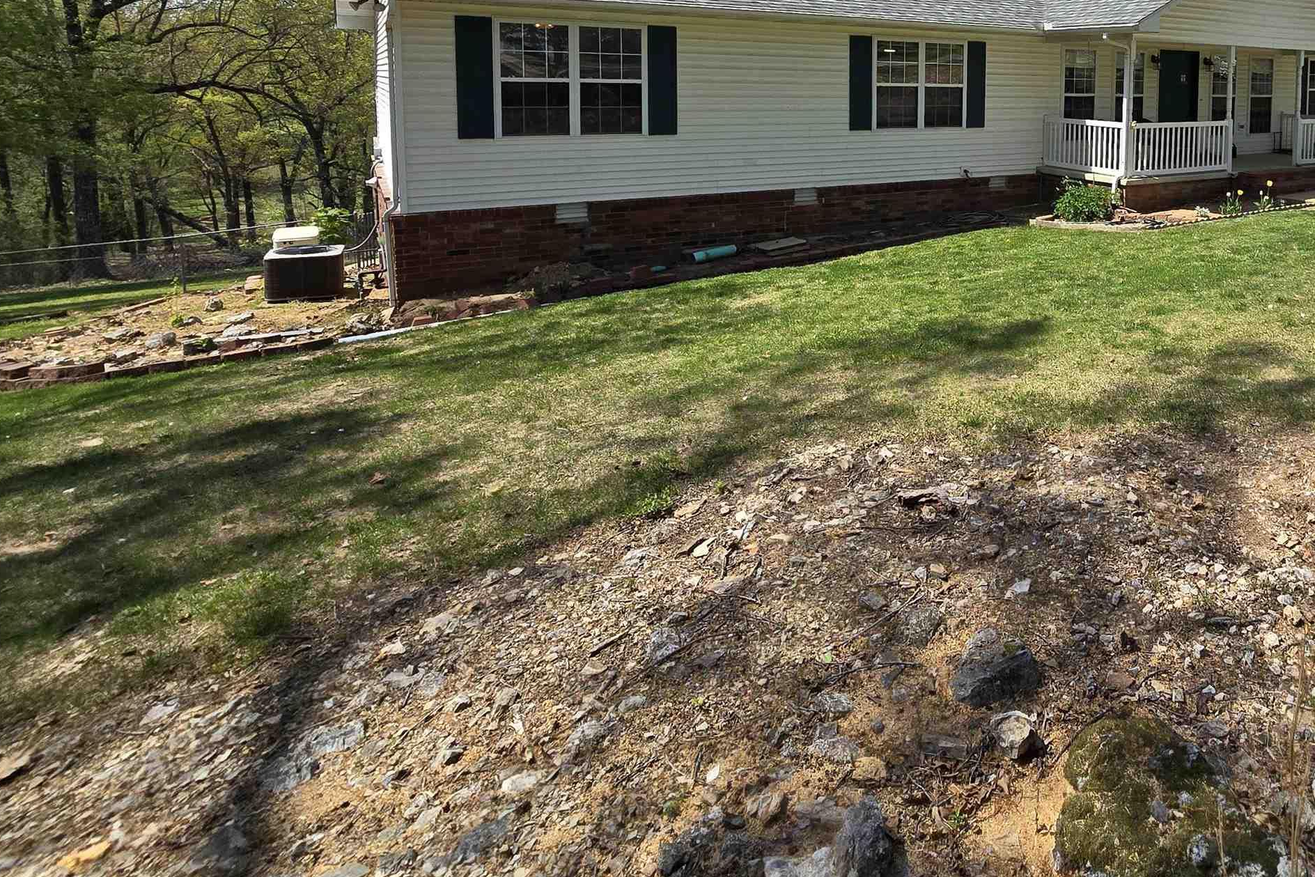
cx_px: 1015
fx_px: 804
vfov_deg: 52.2
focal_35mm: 22
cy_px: 132
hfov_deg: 72.1
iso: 50
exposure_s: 1/2088
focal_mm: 2.2
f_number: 2.2
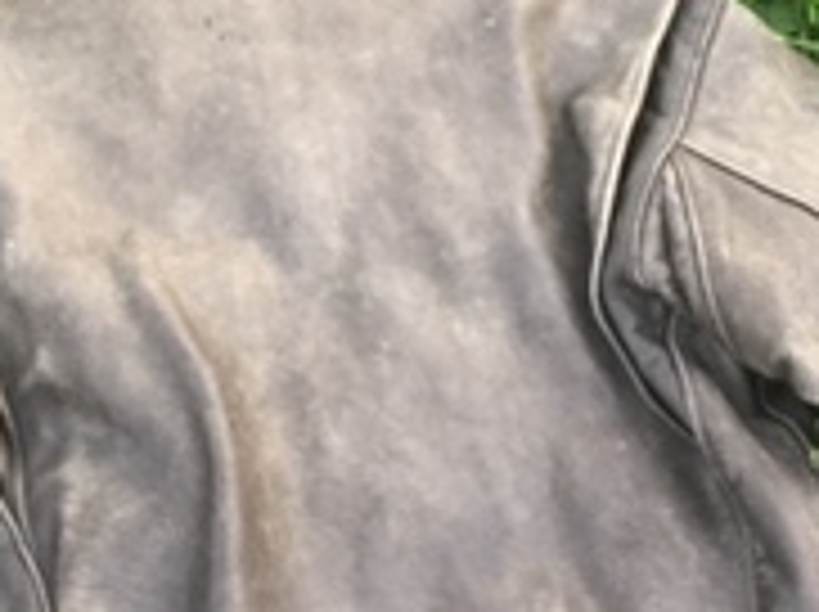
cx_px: 50
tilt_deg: -70.2
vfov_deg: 14.4
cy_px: 472
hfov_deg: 18.9
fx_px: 2410
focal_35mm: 102
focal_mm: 4.15
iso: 32
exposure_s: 1/30
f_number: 2.2
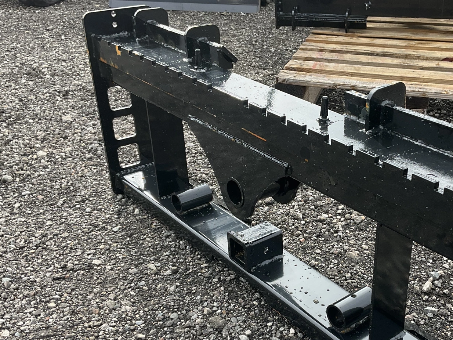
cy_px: 215
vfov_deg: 30.7
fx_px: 615
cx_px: 312
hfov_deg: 39.8
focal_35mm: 47
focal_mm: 3
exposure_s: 1/375
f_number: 1.8
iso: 25
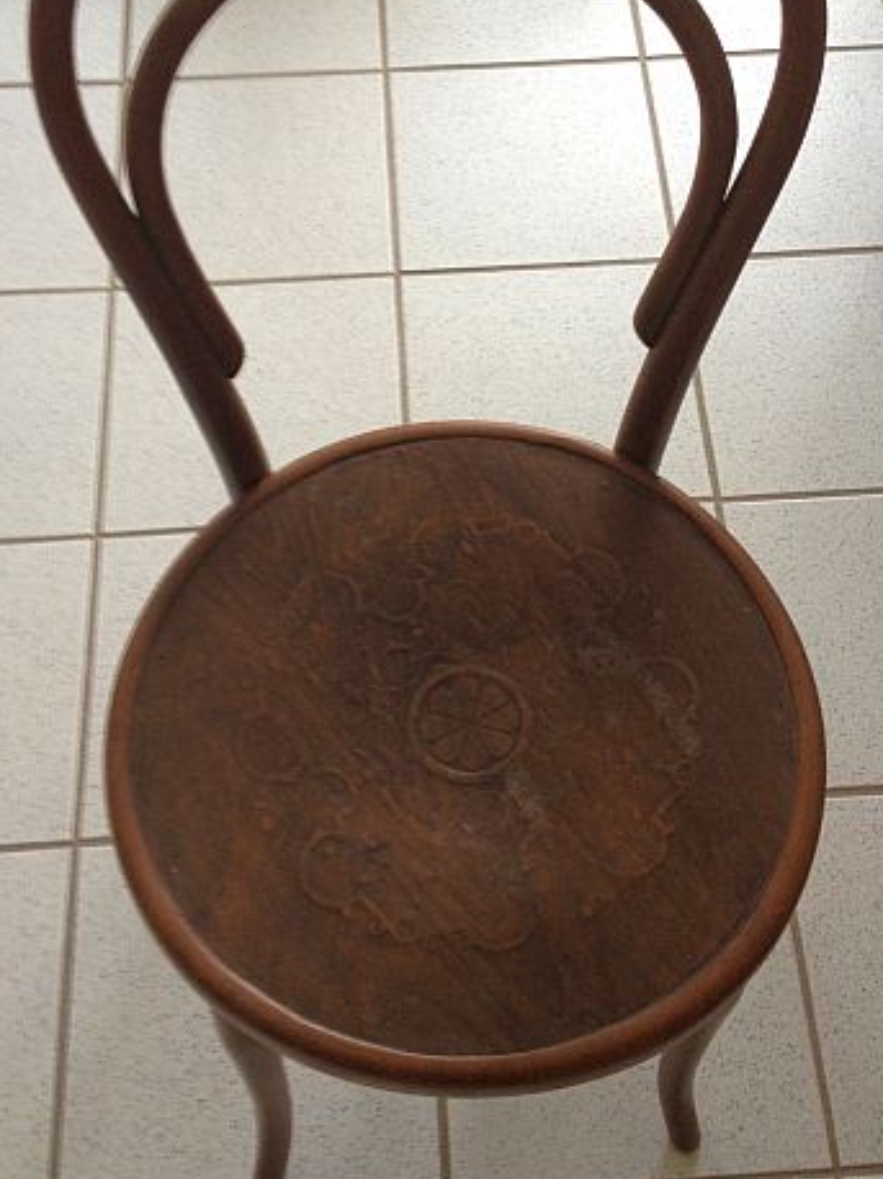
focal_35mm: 51
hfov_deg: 28.5
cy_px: 454
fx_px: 1736
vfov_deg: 37.3
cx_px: 494
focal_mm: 4.28
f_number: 2.4
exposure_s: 1/40
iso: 50
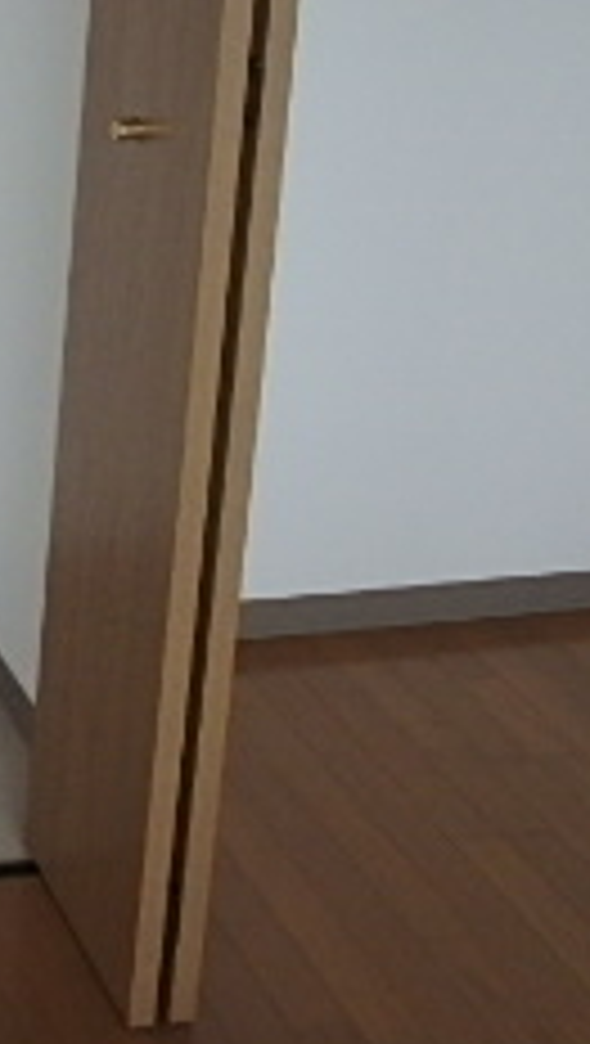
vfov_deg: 30.8
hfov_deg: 16.7
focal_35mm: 63
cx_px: -396
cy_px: -4
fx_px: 1747
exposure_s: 1/60
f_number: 3.5
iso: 200
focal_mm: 3.7
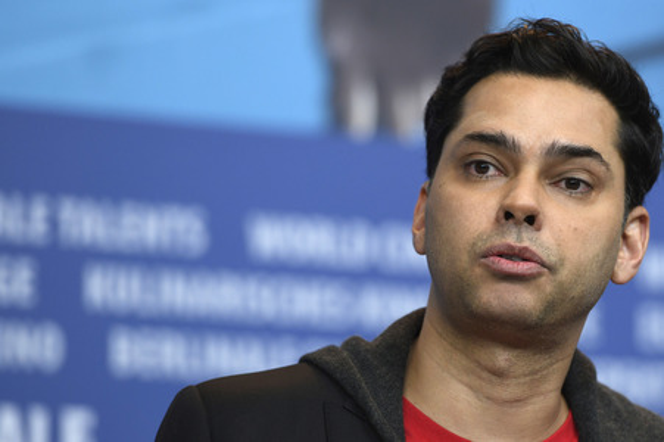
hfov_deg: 10.3
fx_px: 3686
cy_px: 221
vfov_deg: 6.9
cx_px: 332
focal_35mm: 200
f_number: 3.5
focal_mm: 200
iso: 1000
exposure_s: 1/320
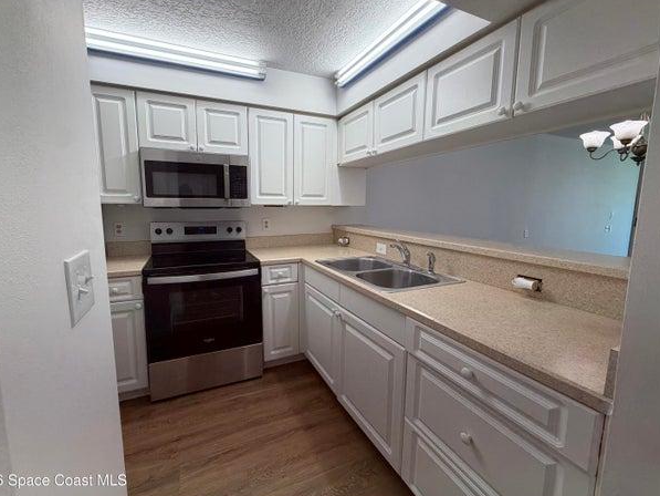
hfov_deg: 98.1
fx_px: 286
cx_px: 312
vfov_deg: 81.7
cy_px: 239
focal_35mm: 15
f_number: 2.2
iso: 80
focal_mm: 2.22
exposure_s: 1/120
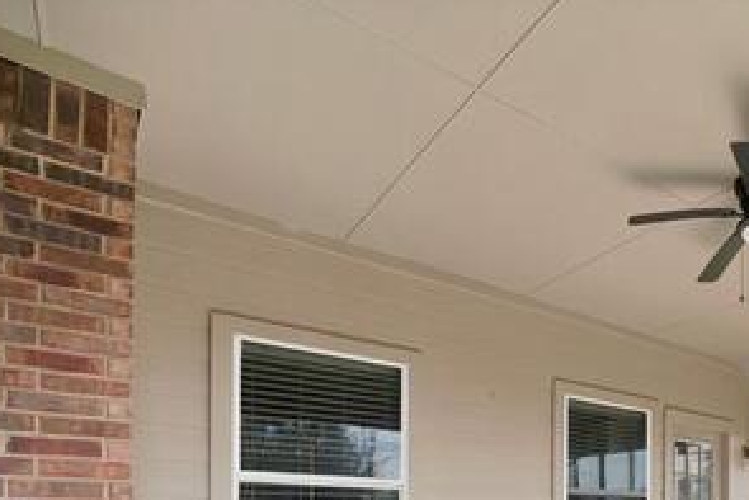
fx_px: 541
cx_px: 658
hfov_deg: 60.1
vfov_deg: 41.2
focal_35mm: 26
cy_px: 530
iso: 640
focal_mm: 12
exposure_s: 1/60
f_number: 9
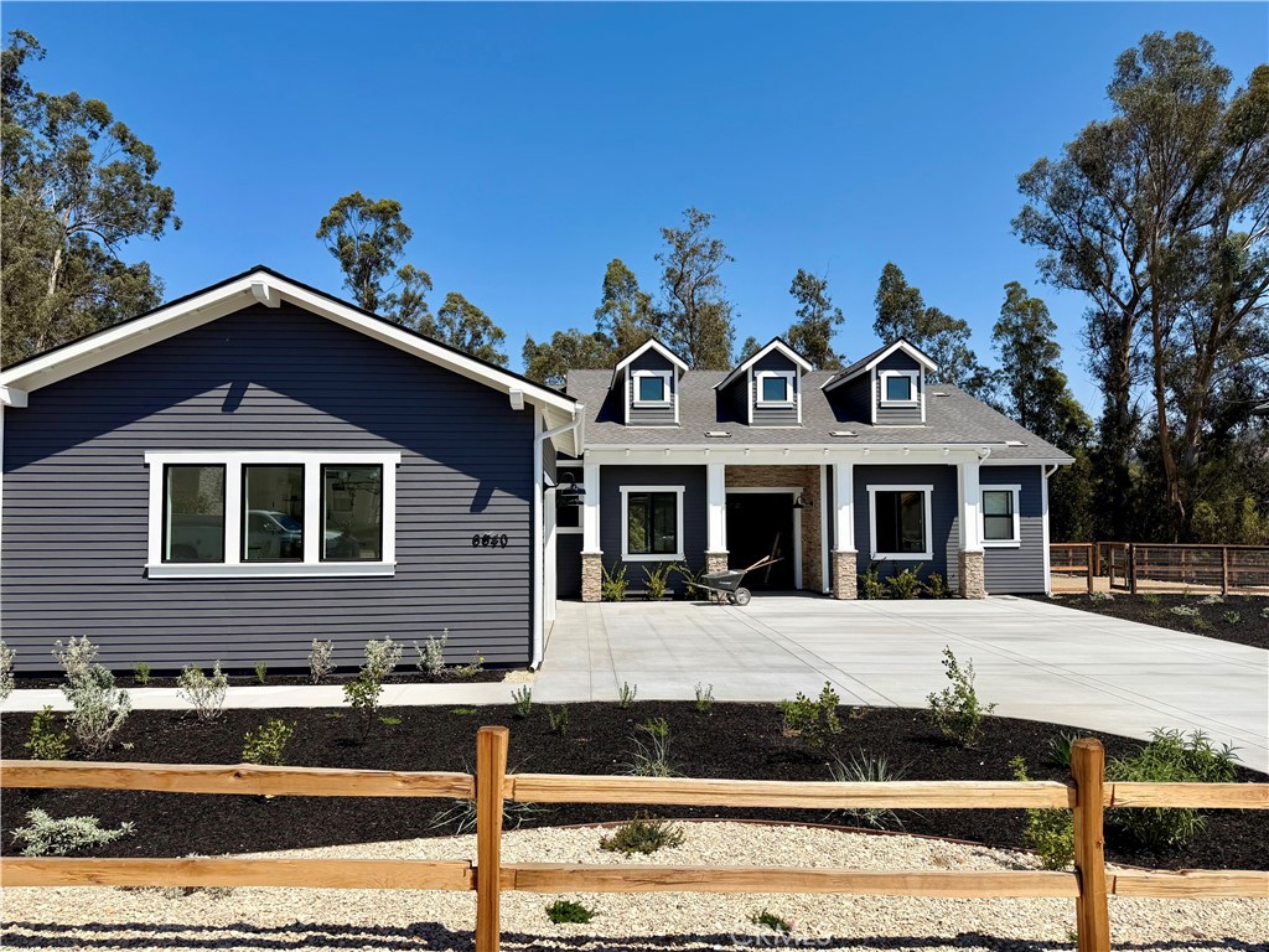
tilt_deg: +2.1
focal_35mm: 24
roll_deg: +0.3
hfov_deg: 71.6
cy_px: 476
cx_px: 634
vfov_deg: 56.8
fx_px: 880
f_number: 1.78
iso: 80
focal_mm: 6.76
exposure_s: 1/6711
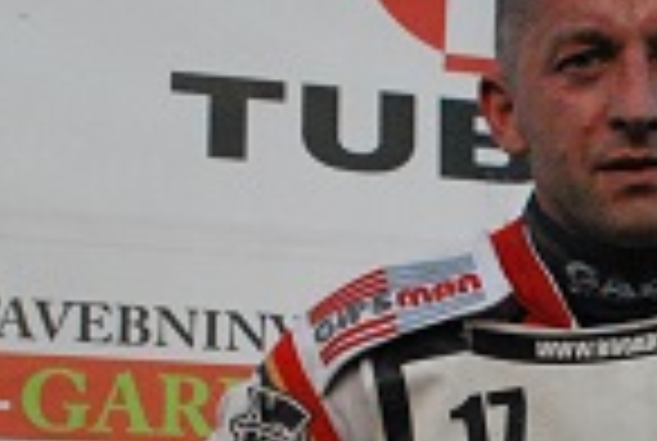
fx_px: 1847
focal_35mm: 101
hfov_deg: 19.6
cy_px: 506
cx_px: 655
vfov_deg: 13.3
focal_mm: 20
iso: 1600
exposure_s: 1/1000
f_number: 5.6
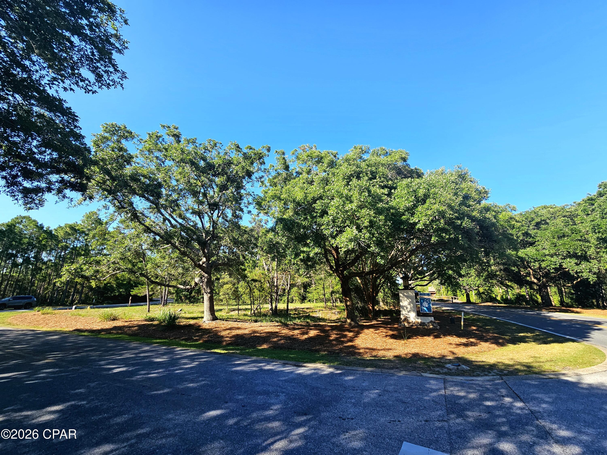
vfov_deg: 89.9
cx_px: 304
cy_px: 228
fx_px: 228
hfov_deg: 106.2
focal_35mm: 13
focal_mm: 2.2
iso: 50
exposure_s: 1/714
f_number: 2.2
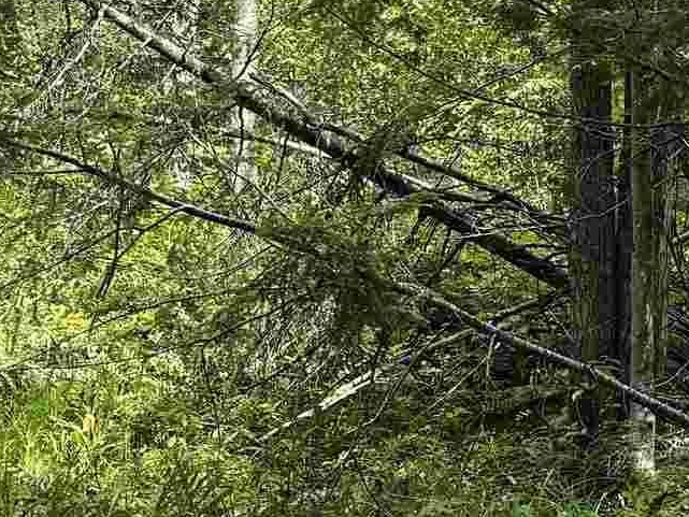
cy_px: 106
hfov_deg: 16.7
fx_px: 2289
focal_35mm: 115
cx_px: 702
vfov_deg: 12.8
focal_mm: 6.76
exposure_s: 1/1005
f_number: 1.78
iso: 100
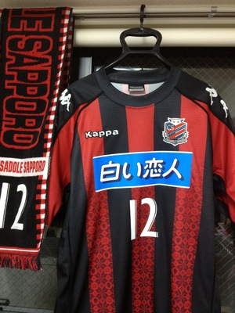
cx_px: 118
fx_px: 317
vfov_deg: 52.6
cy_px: 156
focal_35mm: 35
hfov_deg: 40.7
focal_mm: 4.28
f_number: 2.4
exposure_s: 1/20
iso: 320
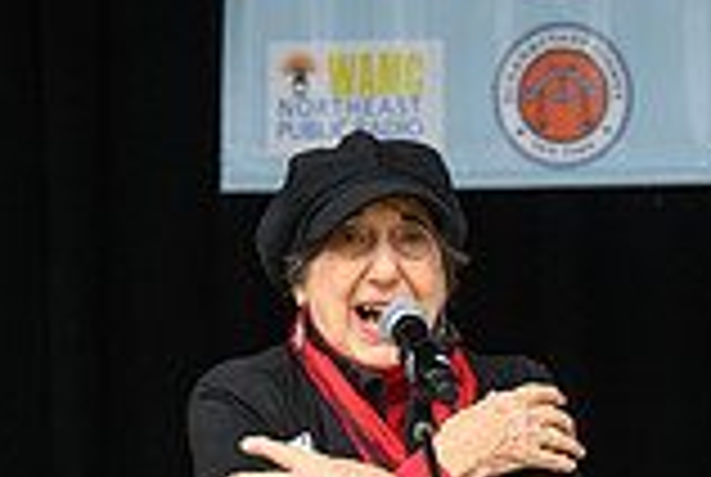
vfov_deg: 3.6
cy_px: 887
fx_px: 7499
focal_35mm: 379
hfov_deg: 5.4
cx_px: 958
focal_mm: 96
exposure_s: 1/320
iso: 400
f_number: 5.6
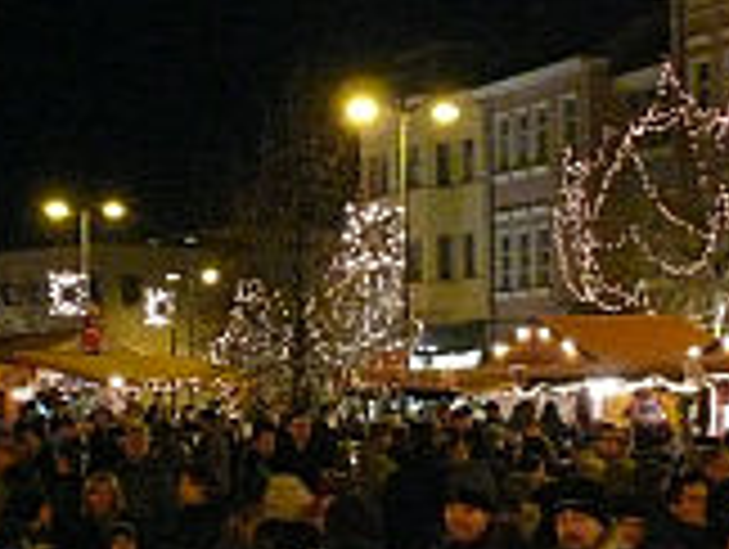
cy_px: 536
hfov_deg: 19.7
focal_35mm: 97
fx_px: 2046
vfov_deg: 15.0
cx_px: 45
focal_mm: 7.4
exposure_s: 1/13
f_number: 2.8
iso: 800
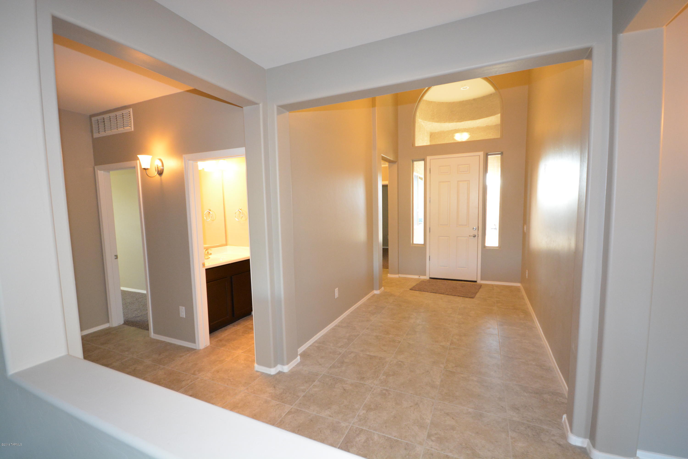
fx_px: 287
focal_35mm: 15
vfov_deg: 77.3
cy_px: 230
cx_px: 344
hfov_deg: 100.4
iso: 2000
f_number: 4
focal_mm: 10
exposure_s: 1/60
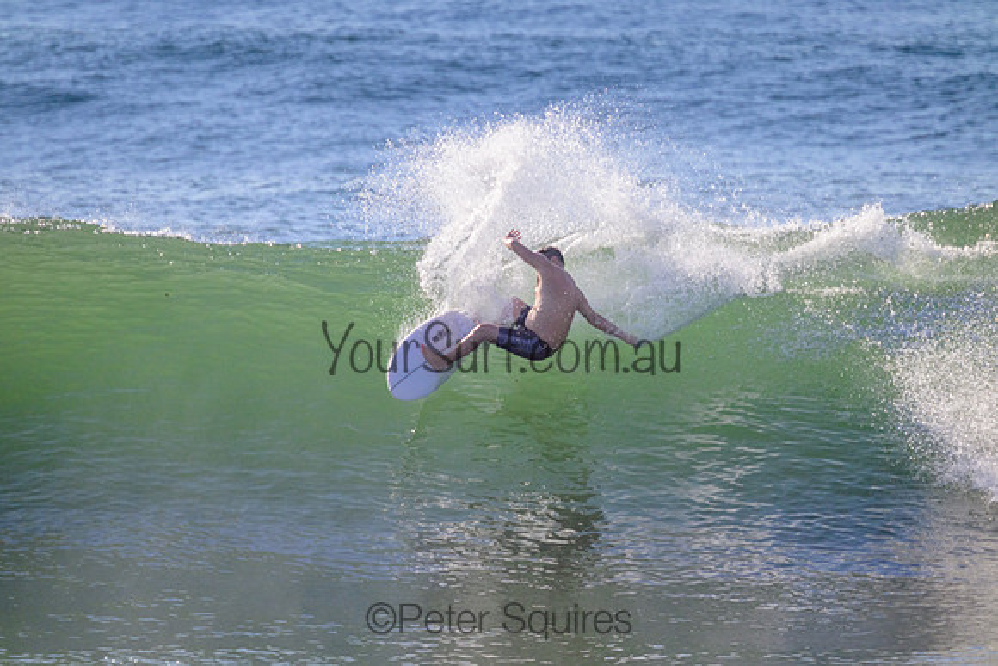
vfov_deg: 1.7
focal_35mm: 800
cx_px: 499
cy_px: 333
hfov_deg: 2.6
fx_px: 22182
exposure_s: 1/2000
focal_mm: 800
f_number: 11
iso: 1000
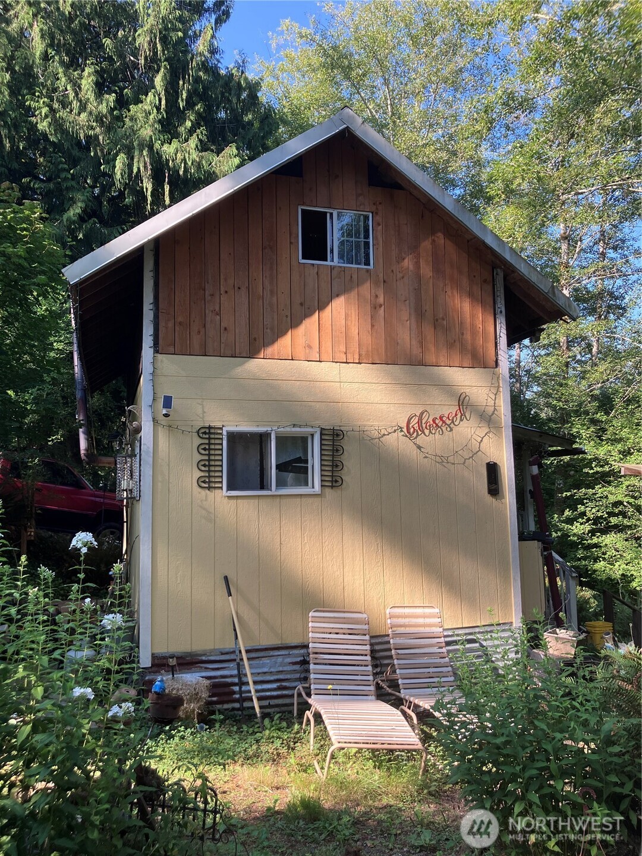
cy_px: 428
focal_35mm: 28
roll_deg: +0.6
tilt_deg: +8.0
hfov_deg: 49.7
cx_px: 321
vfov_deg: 63.4
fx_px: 692
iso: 32
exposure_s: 1/333
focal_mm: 3.99
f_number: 1.8
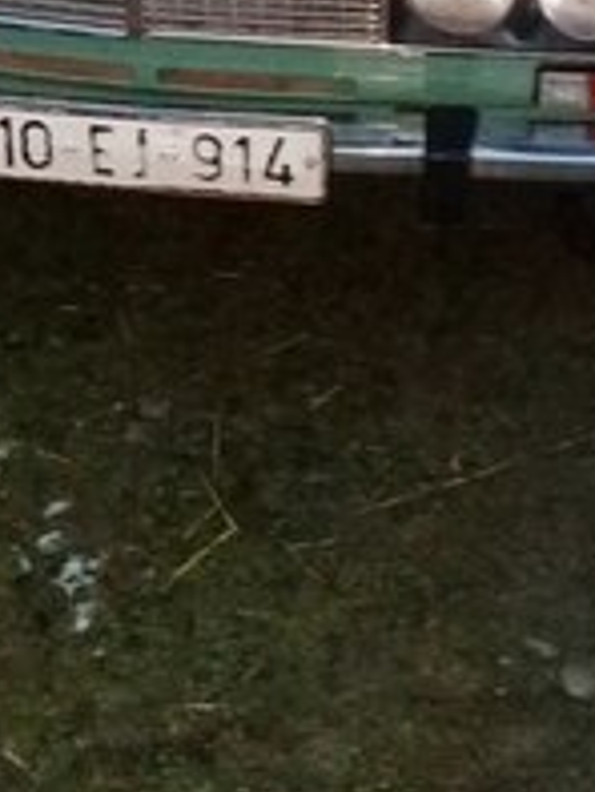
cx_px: 245
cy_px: -92
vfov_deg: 23.4
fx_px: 1786
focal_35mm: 78
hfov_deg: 18.9
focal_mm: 3.3
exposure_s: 1/15
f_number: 2.2
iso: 640
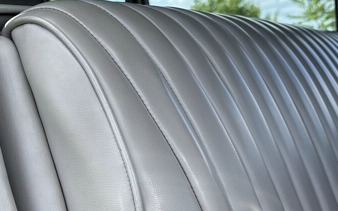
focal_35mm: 58
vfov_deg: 22.2
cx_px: 246
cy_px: 156
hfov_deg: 34.5
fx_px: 534
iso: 80
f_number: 1.78
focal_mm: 6.86
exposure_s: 1/1988
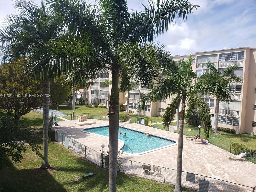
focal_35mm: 26
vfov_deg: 53.1
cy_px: 96
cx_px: 128
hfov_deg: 67.3
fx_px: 192
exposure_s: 1/1133
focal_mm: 4.3
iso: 50
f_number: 2.4
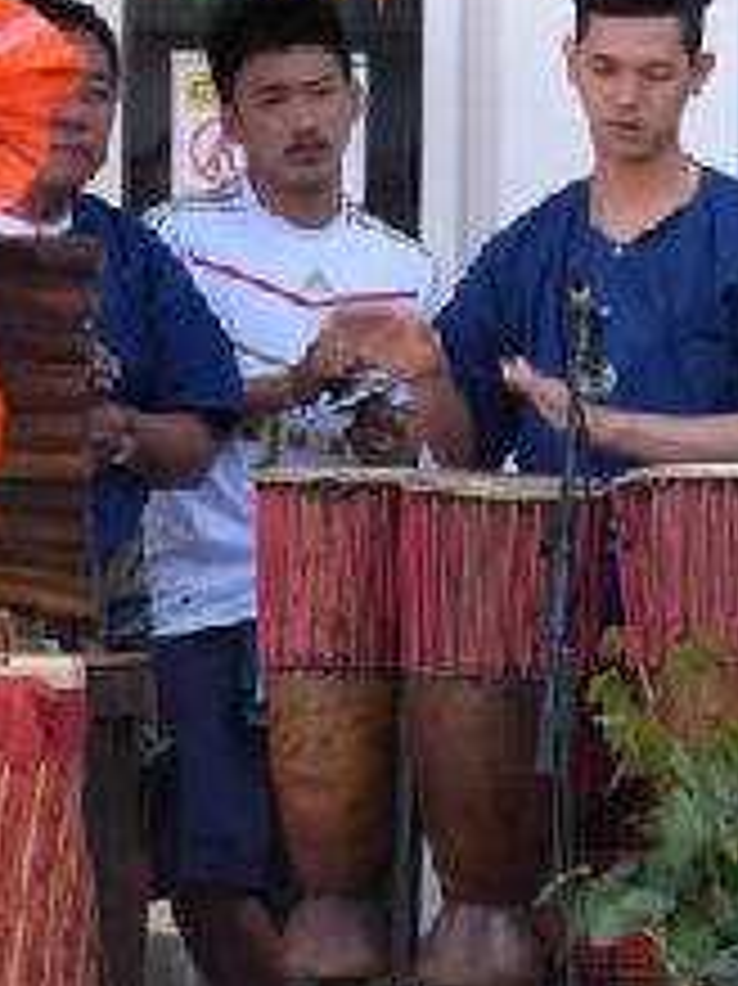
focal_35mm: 311
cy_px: 360
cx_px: 554
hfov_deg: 4.8
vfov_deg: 6.4
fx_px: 8849
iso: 79
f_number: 4.5
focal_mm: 23.5
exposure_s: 1/95.8
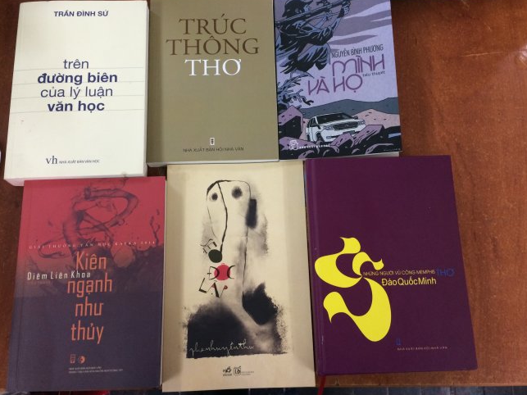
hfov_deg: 58.4
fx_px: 472
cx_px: 271
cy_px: 195
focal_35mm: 31
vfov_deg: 45.4
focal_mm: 4.12
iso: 160
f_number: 2.2
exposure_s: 1/33
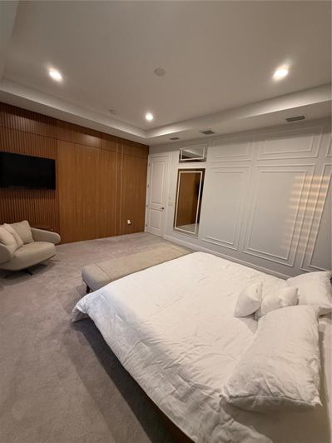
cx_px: 166
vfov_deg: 102.1
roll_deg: -4.9
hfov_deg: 85.7
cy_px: 222
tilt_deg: -12.0
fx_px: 179
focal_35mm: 14
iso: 250
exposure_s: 1/60
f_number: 2.2
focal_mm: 2.22
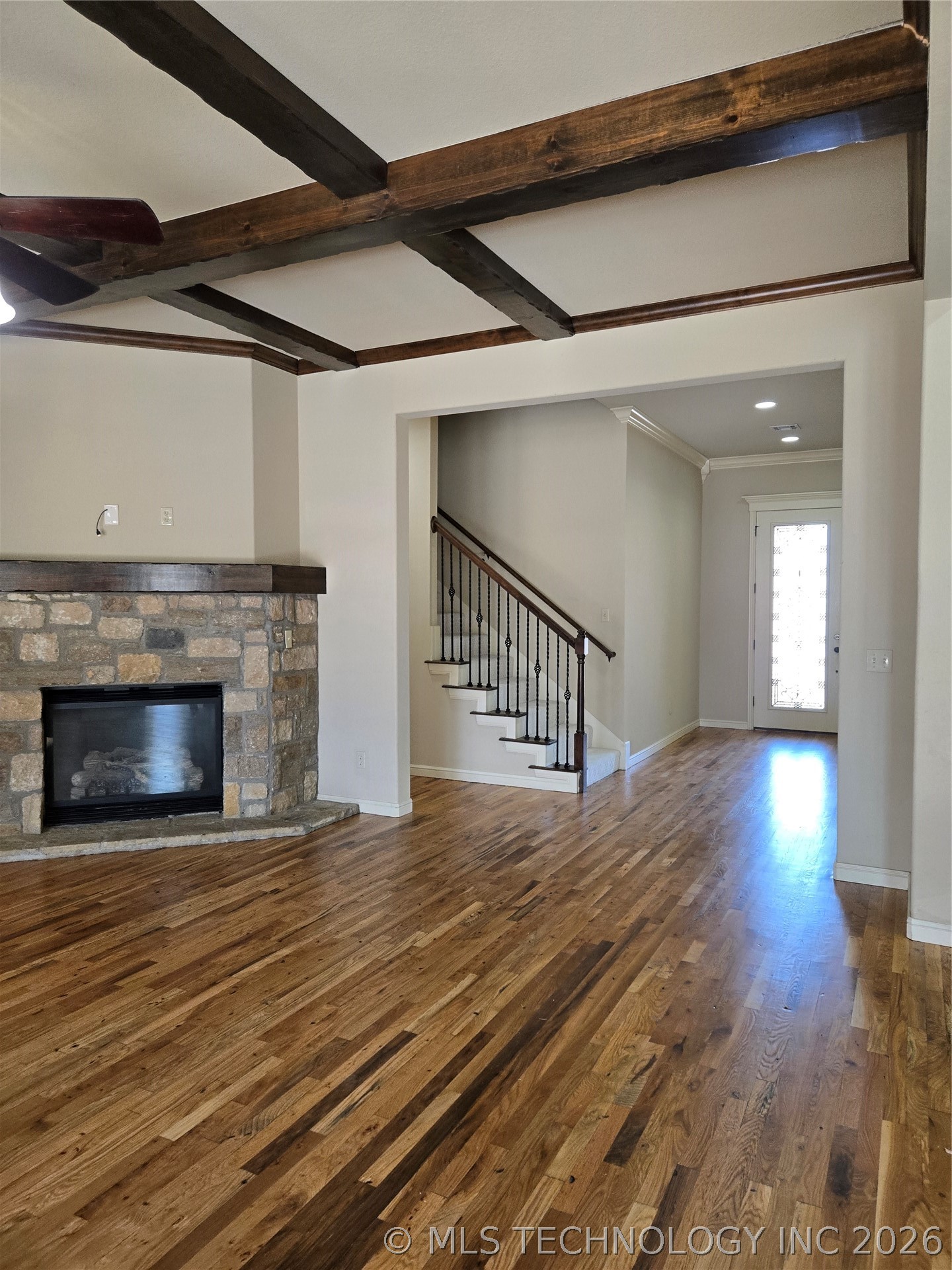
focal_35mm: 23
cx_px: 476
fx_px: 843
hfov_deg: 58.9
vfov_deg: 73.9
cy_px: 635
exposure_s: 1/120
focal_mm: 5.4
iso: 100
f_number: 1.8
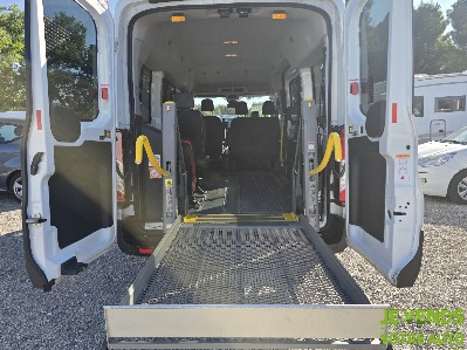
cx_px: 227
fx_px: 324
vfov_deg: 56.8
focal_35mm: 24
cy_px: 171
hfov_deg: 71.6
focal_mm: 6.3
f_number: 1.7
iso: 12
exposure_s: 1/345
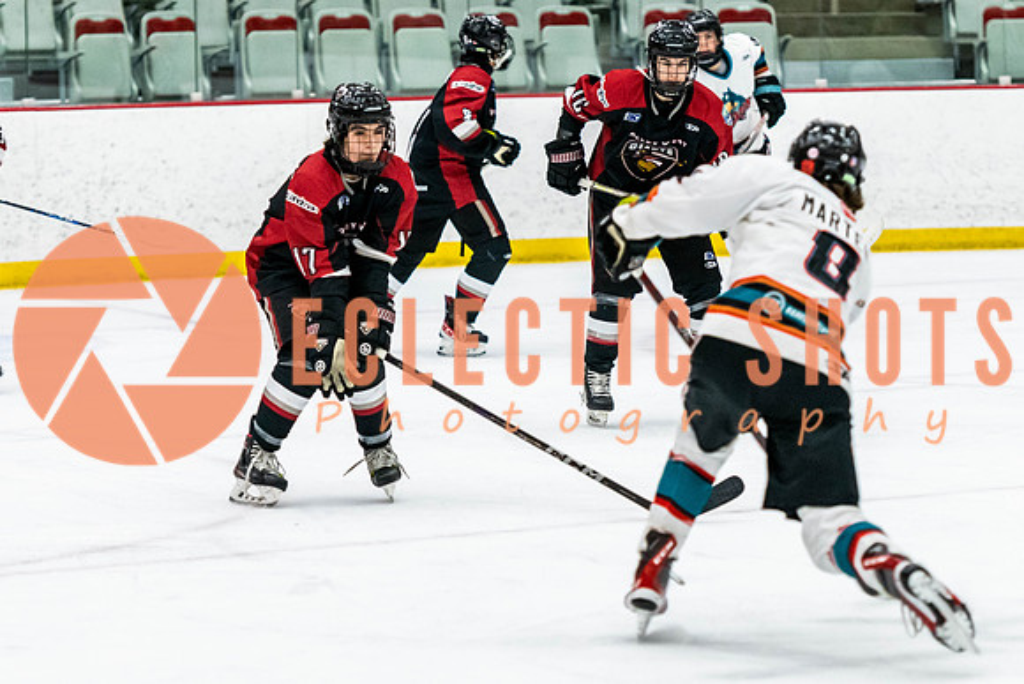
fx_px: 5906
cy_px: 299
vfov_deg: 6.6
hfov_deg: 9.9
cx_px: 620
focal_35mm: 208
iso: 2500
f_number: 2.8
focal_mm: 120
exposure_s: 1/640
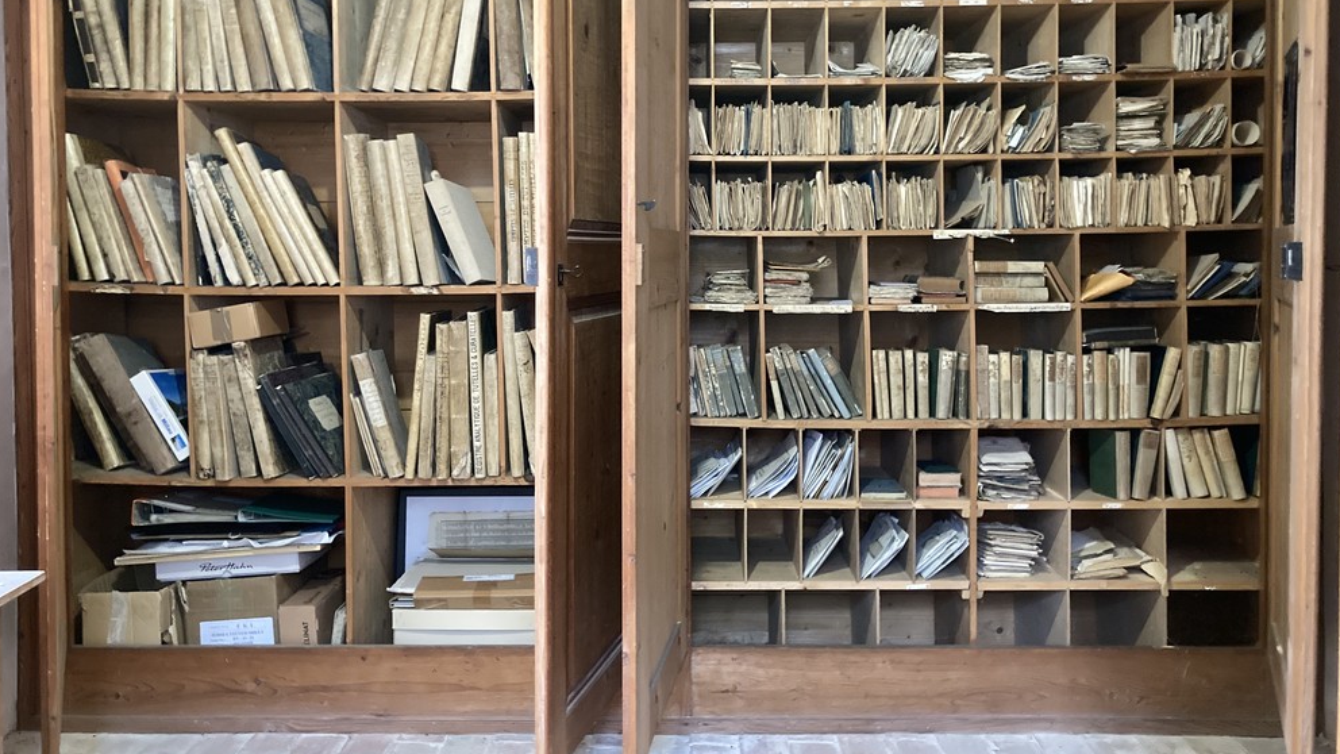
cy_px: 281
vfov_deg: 37.5
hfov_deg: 62.6
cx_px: 677
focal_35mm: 31
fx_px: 1101
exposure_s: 1/30
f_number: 1.8
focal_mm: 3.99
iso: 500
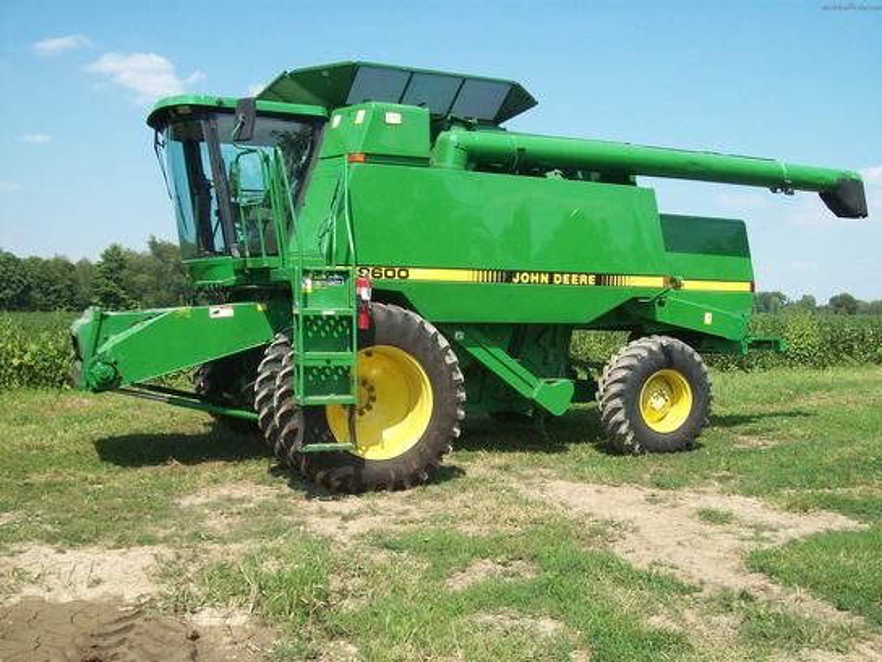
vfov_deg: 39.7
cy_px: 331
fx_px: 917
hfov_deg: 51.4
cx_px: 441
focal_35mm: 36
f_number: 4.8
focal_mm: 6
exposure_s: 1/385
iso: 80
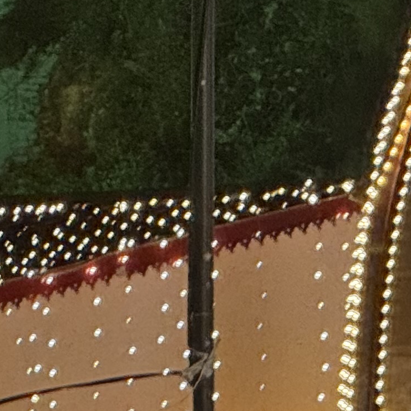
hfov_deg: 3.0
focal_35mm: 577
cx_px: -615
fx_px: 7751
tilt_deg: +0.0
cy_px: 431
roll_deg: +1.7
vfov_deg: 3.0
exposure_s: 1/50
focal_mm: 15.66
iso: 320
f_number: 2.8
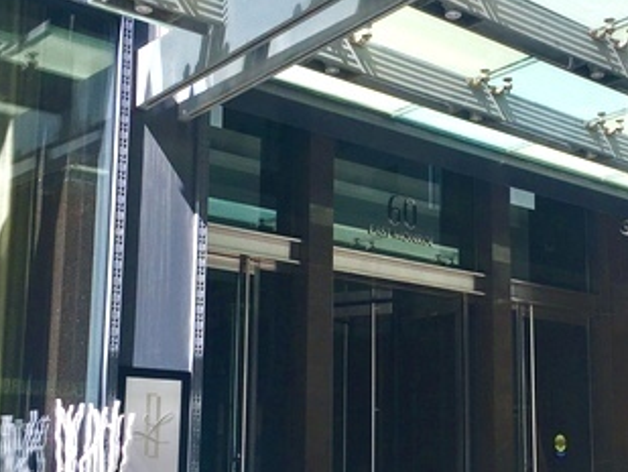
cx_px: 453
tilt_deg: +11.5
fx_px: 1089
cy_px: 293
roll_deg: +0.8
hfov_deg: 31.7
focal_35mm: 60
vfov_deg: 24.4
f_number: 2.2
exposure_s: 1/686
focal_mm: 4.15
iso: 25
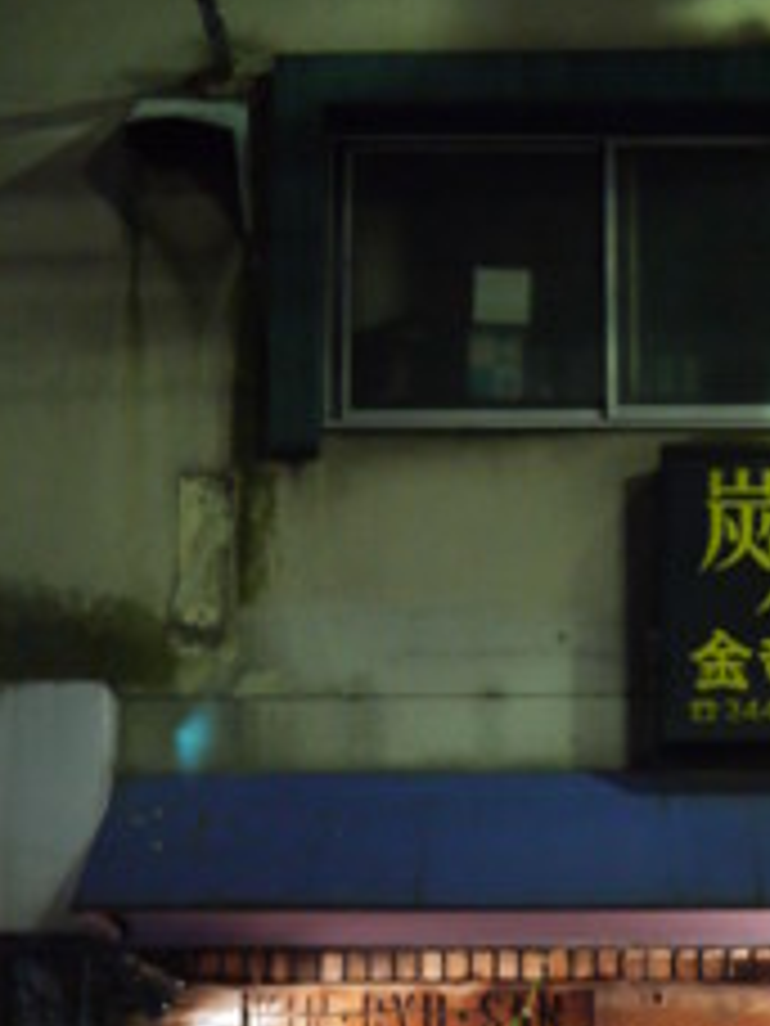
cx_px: 635
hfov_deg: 18.5
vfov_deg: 24.1
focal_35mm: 79
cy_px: 914
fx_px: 2343
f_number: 1.7
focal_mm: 20
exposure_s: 1/30
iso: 800
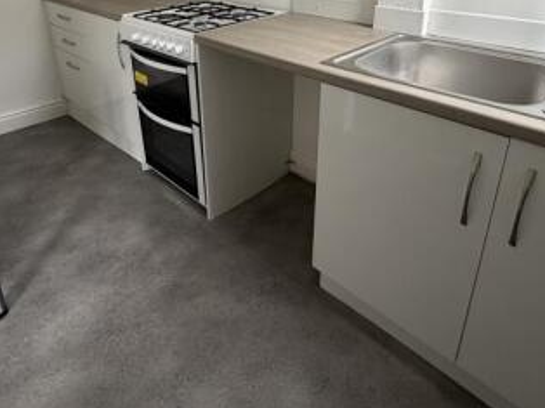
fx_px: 409
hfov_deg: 67.3
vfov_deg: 50.0
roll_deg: +1.4
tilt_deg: -21.2
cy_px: 84
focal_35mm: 26
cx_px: 253
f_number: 2.2
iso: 320
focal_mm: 2.22
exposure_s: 1/75
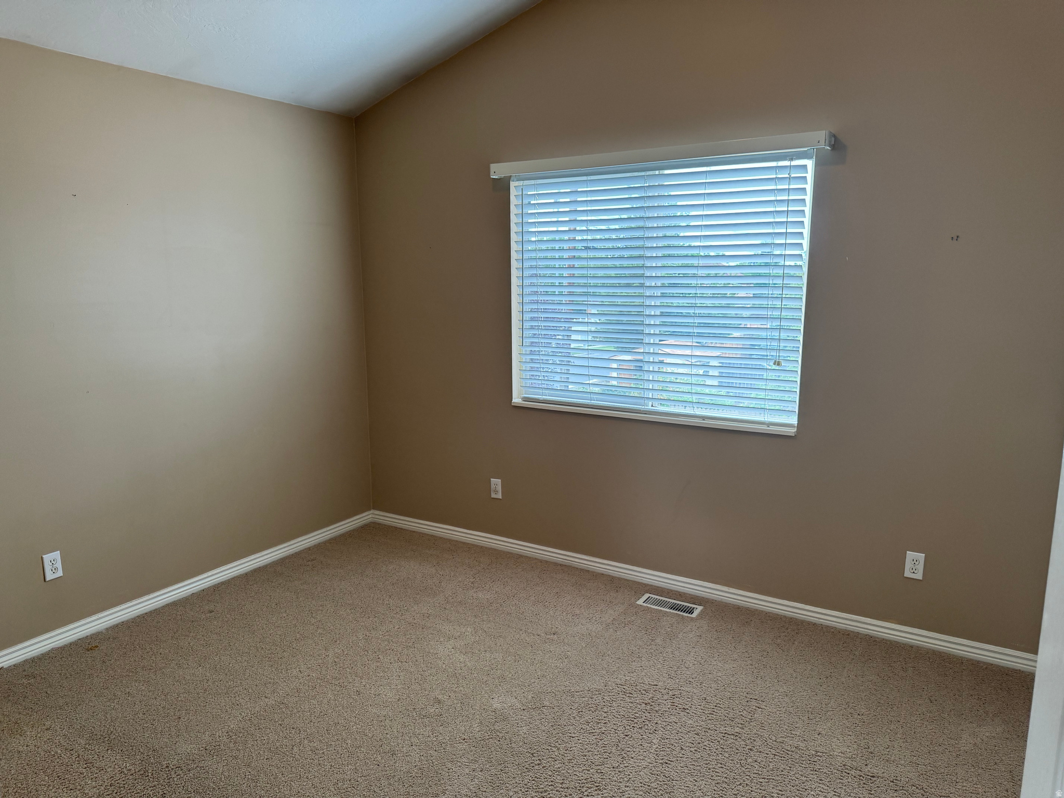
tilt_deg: -10.1
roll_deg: +0.1
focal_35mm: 24
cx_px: 532
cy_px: 399
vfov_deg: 56.8
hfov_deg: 71.6
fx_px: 738
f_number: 1.78
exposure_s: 1/120
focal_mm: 6.76
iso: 125
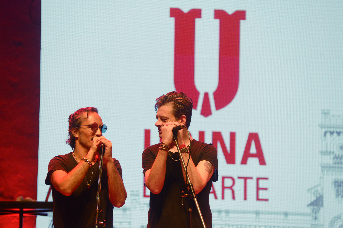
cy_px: 114
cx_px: 172
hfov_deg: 10.3
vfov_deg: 6.9
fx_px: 1904
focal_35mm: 200
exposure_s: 1/160
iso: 720
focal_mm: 200
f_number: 4
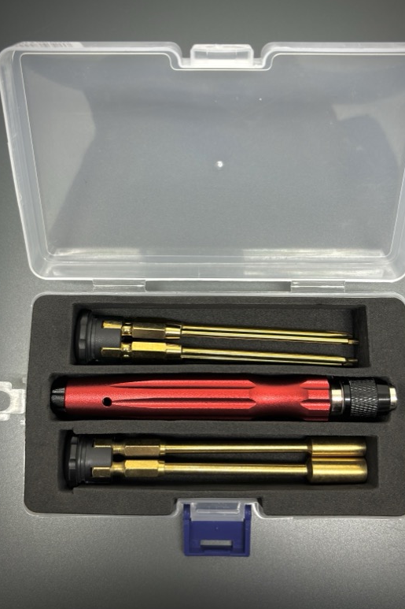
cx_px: 221
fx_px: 473
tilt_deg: -82.9
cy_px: 305
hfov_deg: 46.3
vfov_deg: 65.5
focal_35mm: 28
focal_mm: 5.96
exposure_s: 1/50
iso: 50
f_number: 1.6
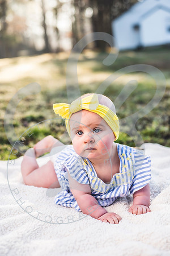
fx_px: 354
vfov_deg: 39.6
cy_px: 128
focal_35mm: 50
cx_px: 85
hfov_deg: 27.0
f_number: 2.8
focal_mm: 50
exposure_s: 1/320
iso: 100
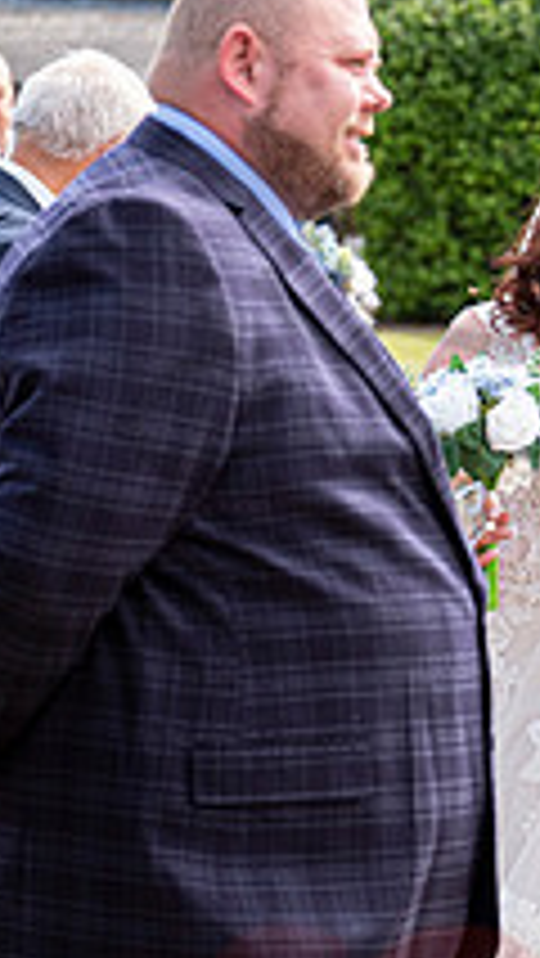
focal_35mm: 186
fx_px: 4729
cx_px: 603
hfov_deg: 6.5
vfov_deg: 11.6
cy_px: 292
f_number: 3.2
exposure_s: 1/640
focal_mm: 56.3
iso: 200
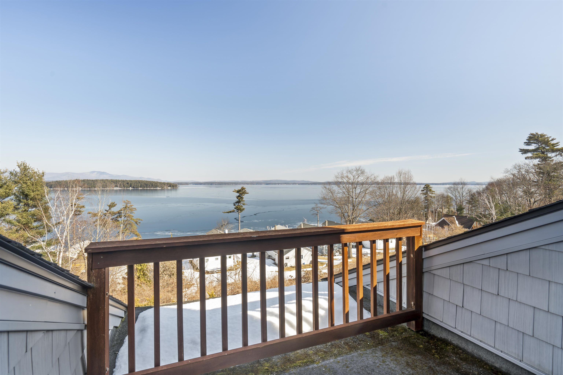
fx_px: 250
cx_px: 282
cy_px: 188
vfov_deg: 73.7
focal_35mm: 16
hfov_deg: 96.7
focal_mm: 16
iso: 80
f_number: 8
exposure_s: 1/80
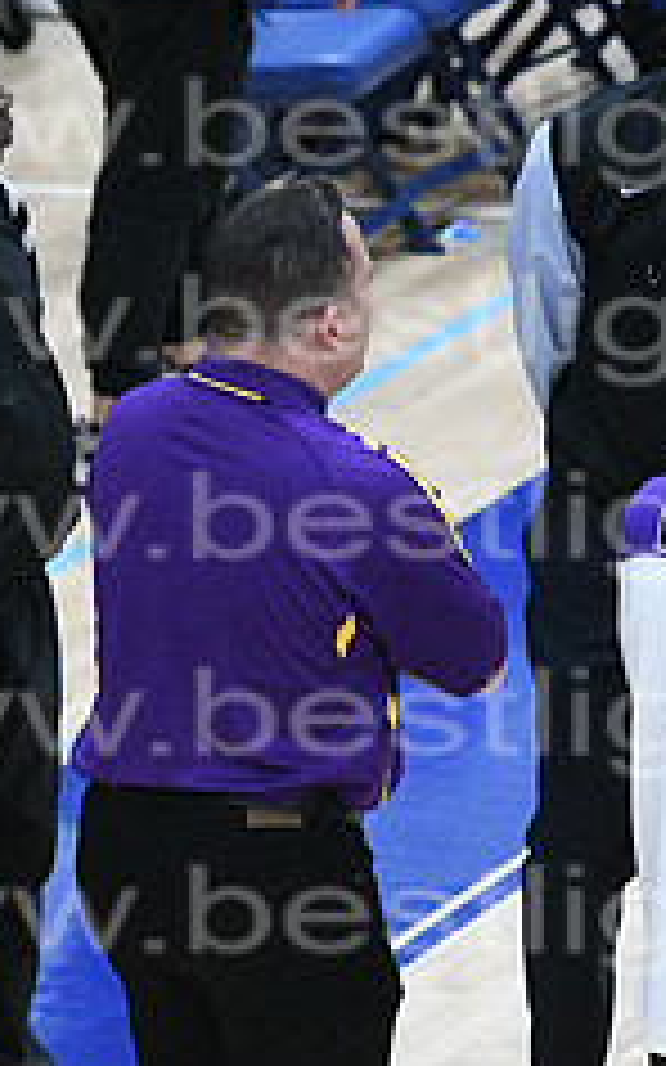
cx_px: 778
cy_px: 232
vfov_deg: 4.2
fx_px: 14682
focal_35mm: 505
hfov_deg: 2.6
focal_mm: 135
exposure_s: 1/800
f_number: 3.5
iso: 10000
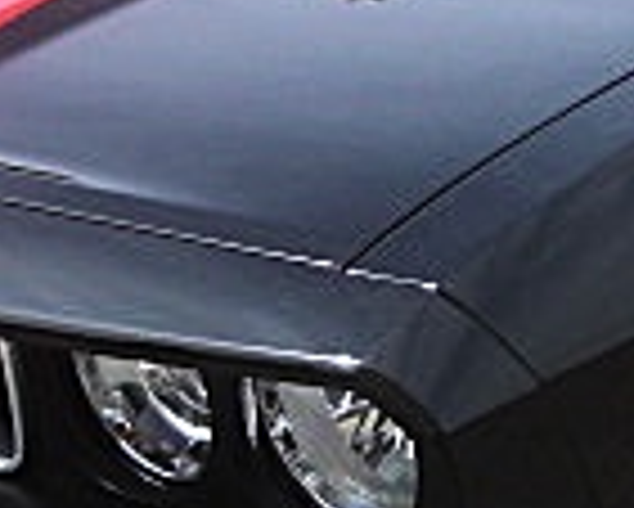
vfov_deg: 9.7
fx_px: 2986
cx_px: 567
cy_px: 261
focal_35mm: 159
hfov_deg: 12.0
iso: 50
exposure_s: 1/500
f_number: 2.8
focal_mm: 6.3
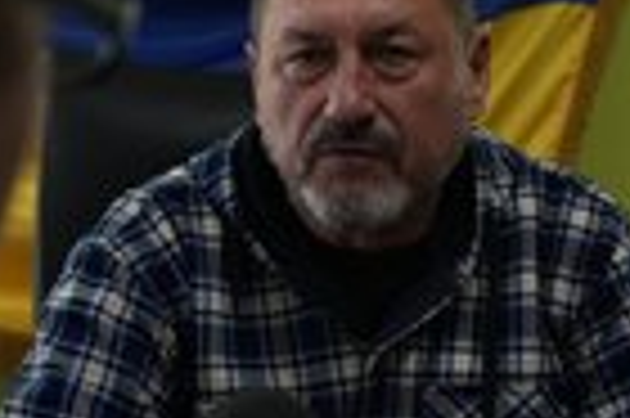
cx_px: 130
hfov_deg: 20.2
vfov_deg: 13.6
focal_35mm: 100
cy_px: 272
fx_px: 1748
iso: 4000
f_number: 3.5
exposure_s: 1/640
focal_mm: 35
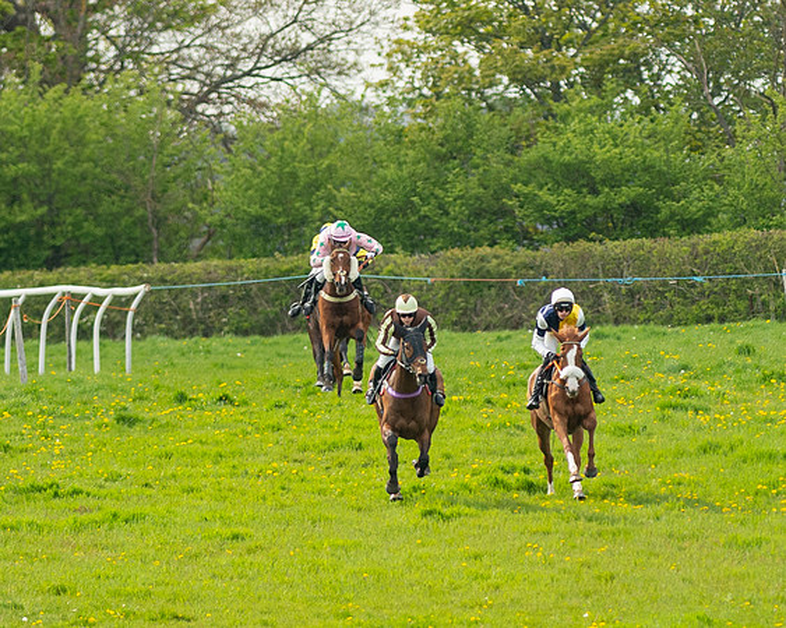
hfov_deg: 2.0
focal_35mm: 990
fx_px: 23013
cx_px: 577
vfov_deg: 1.6
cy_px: 365
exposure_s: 1/2500
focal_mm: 300
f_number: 4
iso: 800
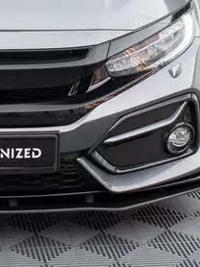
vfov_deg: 16.0
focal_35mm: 122
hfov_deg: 12.0
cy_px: 51
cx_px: -24
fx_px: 938
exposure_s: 1/125
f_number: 2.5
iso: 500
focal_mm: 35
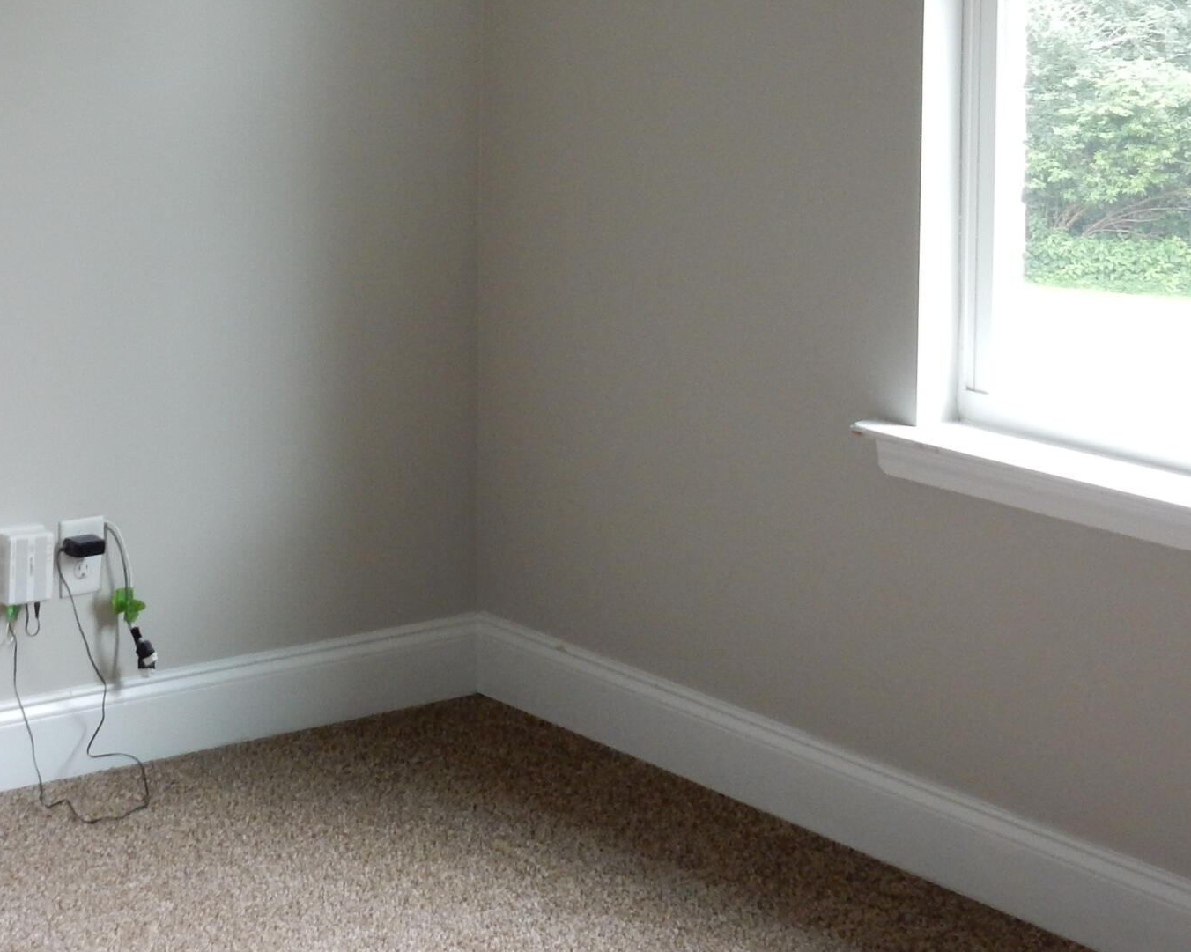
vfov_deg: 19.2
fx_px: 2749
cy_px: 41
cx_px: 161
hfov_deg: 23.9
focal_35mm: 78
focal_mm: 6.4
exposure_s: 1/30
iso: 220
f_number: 4
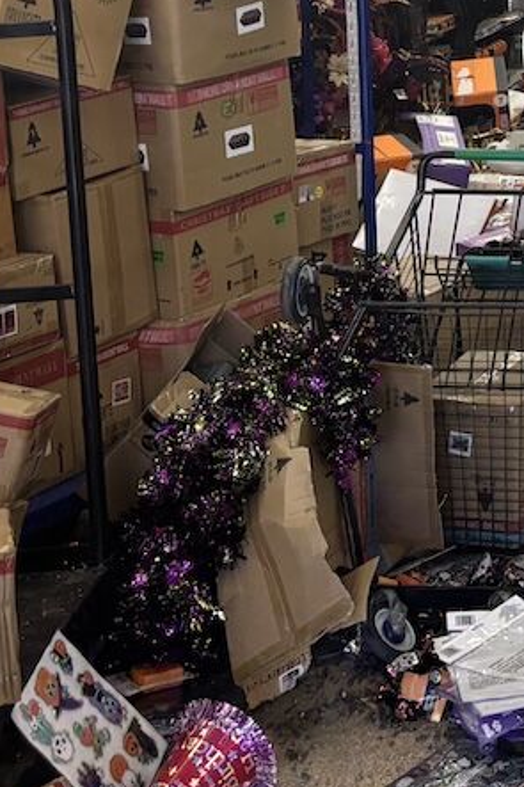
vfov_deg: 23.2
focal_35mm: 82
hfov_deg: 14.9
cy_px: -83
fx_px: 1792
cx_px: 893
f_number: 1.6
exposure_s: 1/120
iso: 64
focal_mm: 5.96
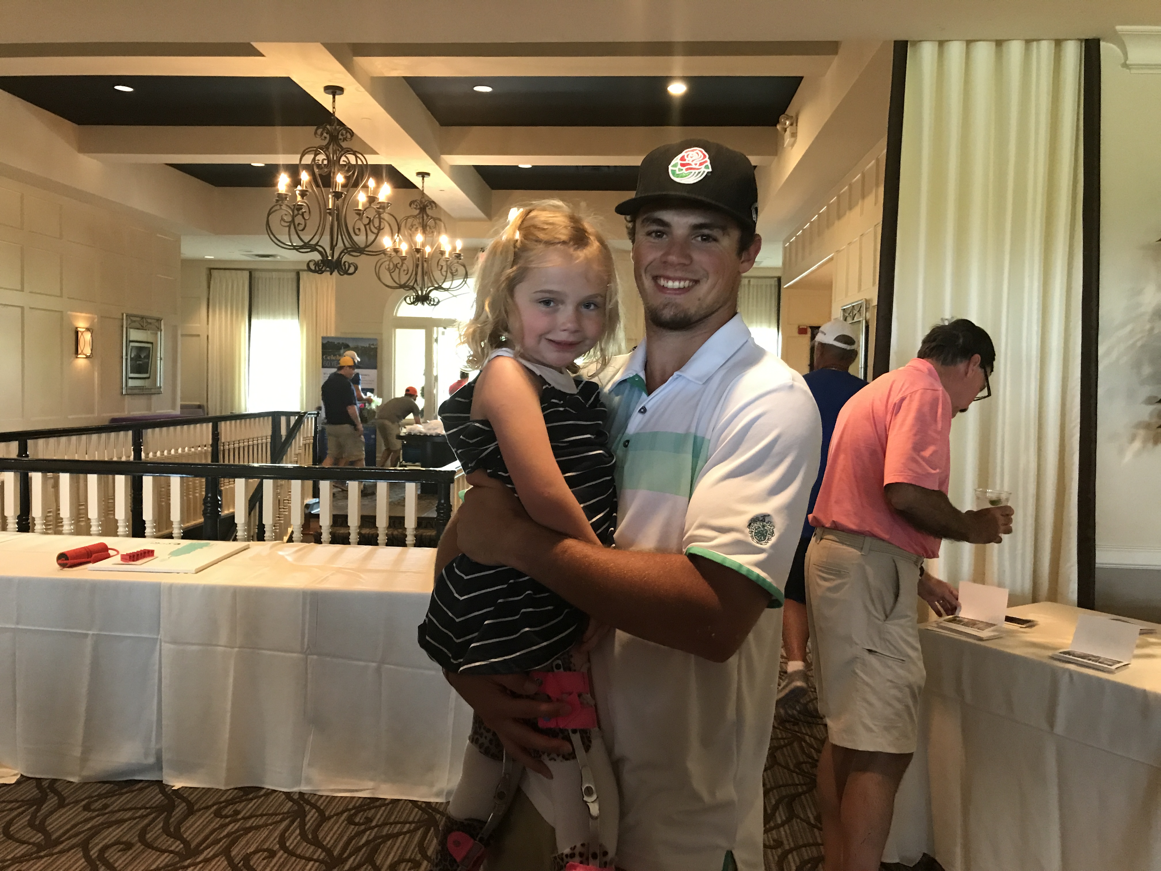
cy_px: 436
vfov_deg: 49.7
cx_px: 580
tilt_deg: -3.4
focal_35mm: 28
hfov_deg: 63.4
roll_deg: -0.3
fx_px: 939
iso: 100
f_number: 1.8
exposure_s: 1/15
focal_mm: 3.99
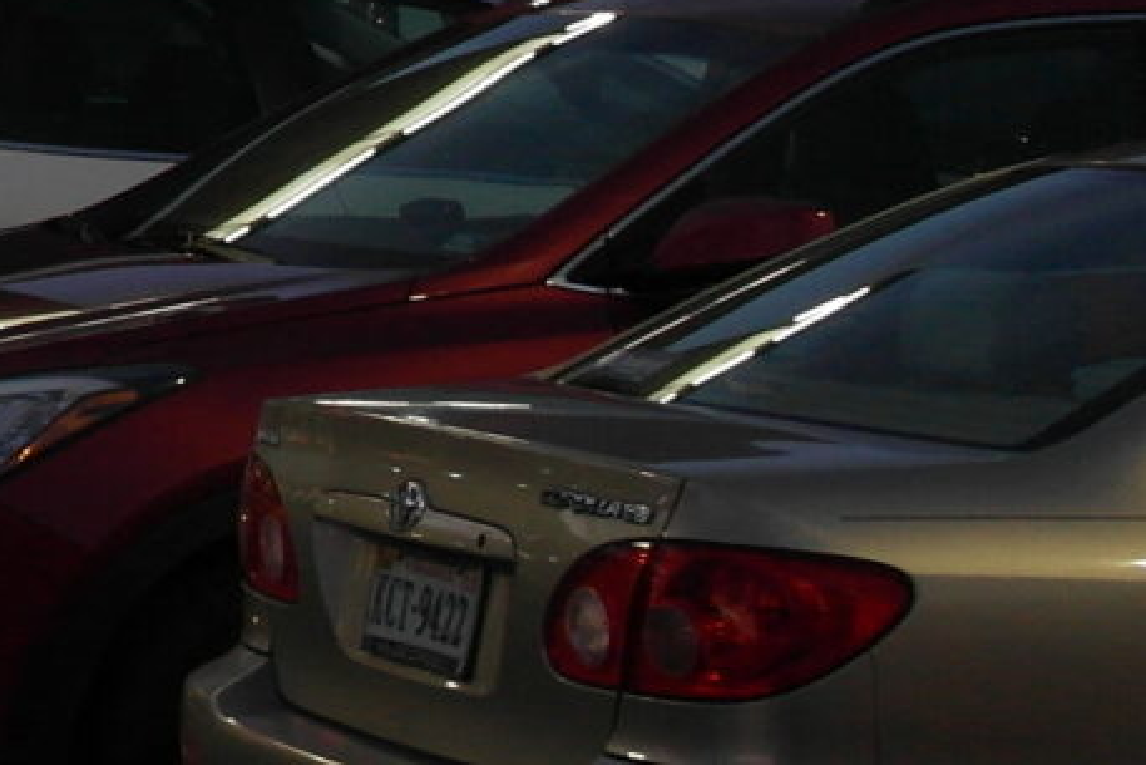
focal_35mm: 168
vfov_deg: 7.9
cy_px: -566
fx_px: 5349
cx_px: -1898
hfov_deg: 10.1
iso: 400
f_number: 3.5
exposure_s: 1/50
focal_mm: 20
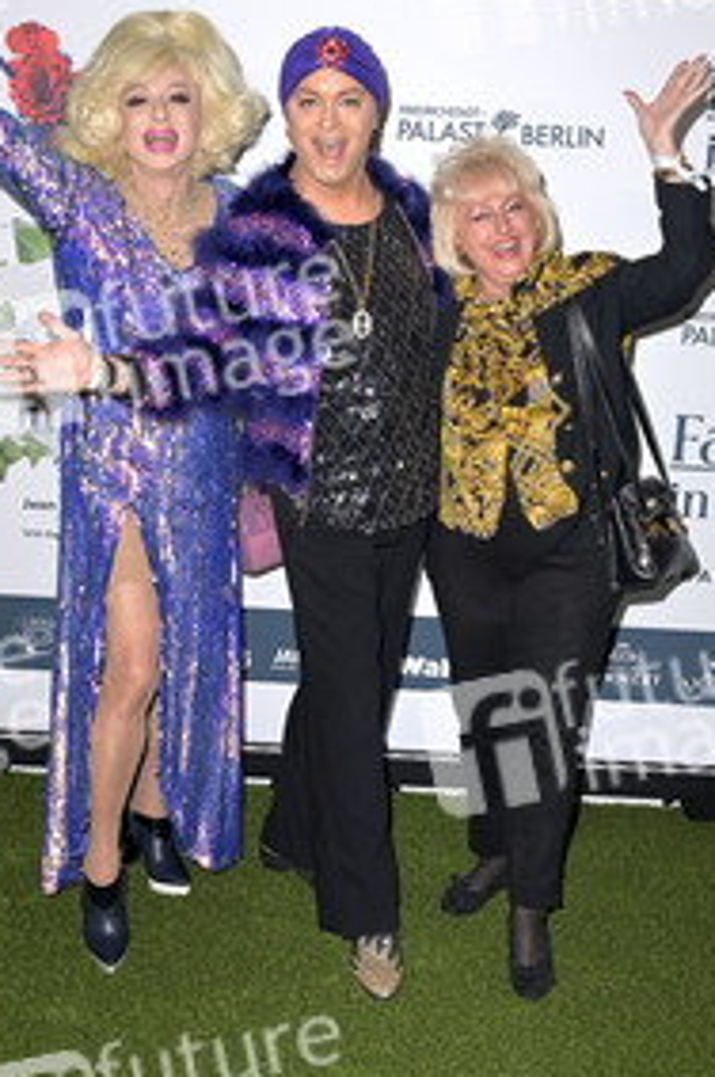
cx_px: 270
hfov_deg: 27.9
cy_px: 537
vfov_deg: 41.2
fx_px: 1433
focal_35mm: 48
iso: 640
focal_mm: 34
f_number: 5.6
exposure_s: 1/250
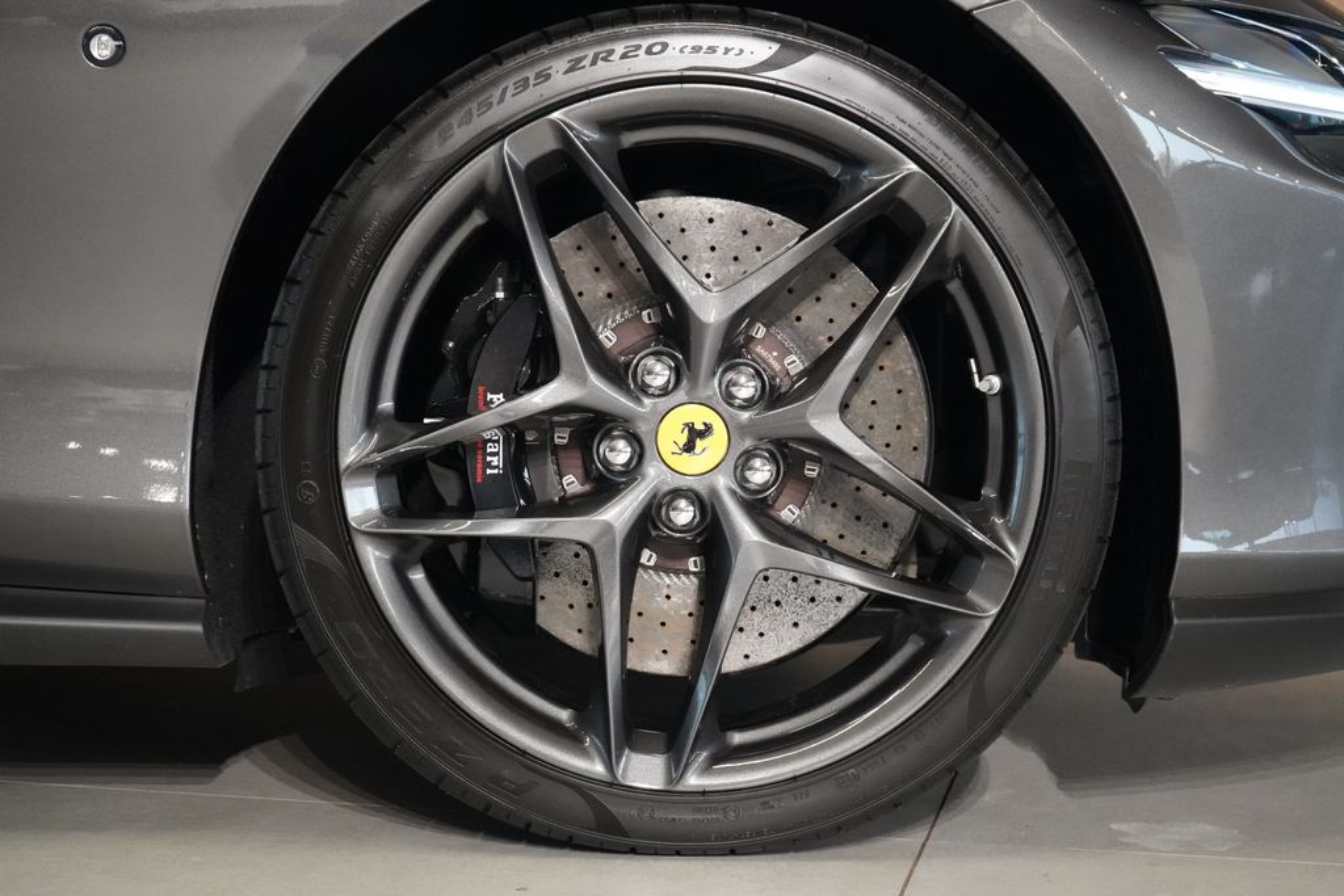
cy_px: 448
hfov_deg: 35.6
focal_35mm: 56
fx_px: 2091
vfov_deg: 24.2
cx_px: 672
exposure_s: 1/125
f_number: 5
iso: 12800
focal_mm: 56
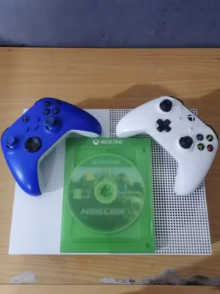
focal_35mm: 31
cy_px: 147
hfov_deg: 45.4
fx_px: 263
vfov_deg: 58.4
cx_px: 110
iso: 320
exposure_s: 1/25
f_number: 1.8
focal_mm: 5.3
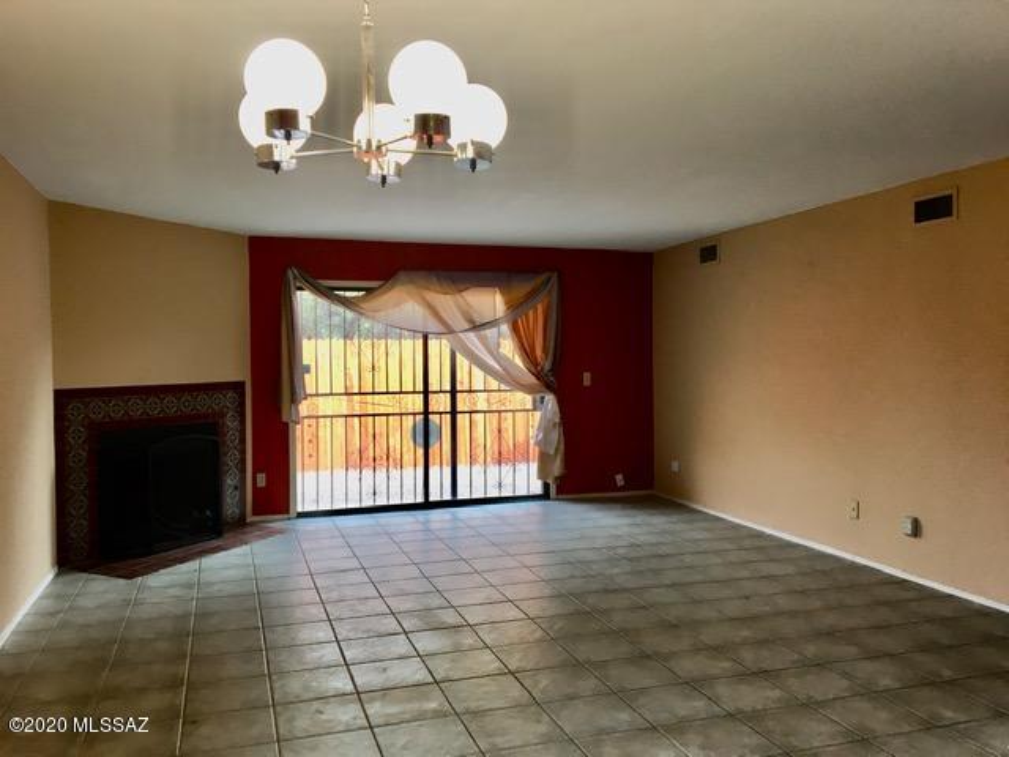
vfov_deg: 48.2
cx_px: 504
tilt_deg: -1.3
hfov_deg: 61.7
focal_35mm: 29
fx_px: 845
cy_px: 378
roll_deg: -0.1
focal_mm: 4.15
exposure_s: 1/40
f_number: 2.2
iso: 25
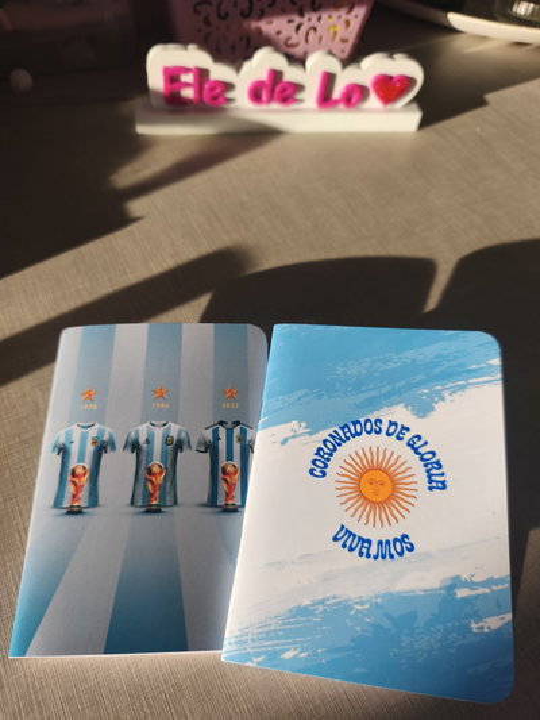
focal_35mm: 23
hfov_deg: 58.9
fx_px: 478
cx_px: 270
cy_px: 360
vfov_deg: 73.9
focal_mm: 6.18
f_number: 1.65
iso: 50
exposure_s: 1/283
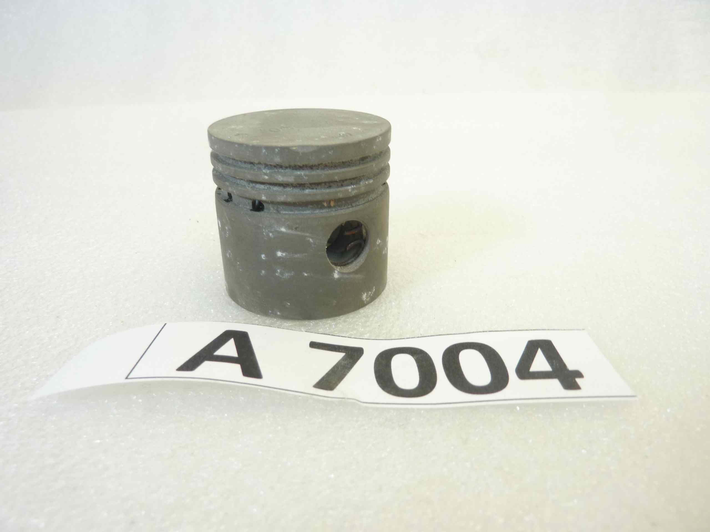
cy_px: 266
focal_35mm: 25
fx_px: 513
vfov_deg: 54.9
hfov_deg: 69.4
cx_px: 355
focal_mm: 4.1
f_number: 3.3
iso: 80
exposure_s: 1/25
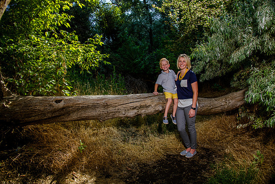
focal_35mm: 24
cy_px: 92
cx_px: 138
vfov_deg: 53.2
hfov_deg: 73.7
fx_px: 183
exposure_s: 1/320
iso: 200
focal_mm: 24
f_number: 5.6
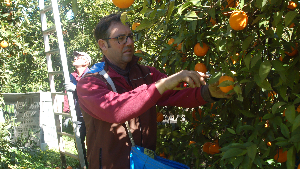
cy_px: 94
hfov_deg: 46.4
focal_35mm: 44
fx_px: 350
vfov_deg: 27.1
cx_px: 150
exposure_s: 1/100
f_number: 9
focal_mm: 28
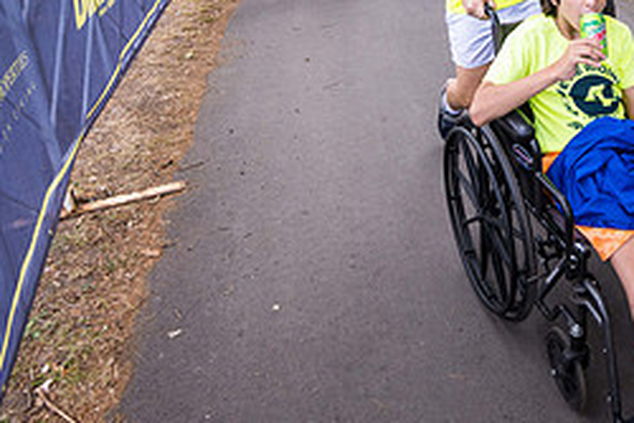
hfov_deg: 49.9
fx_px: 634
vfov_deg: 34.3
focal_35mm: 36
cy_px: 22
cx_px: 510
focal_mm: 15.5
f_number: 4
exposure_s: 1/500
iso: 640
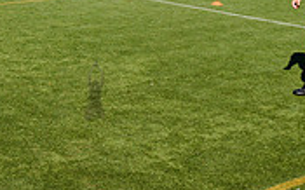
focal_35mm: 81
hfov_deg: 25.4
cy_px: -79
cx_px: 94
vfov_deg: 15.1
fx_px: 673
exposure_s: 1/1250
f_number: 5
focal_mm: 24
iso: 250
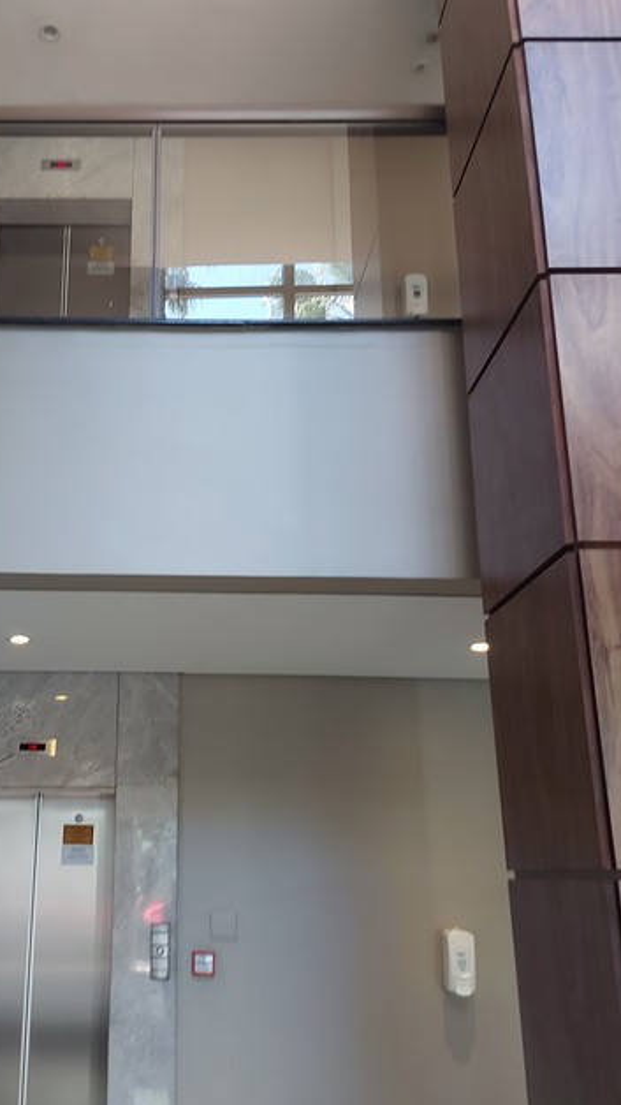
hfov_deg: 35.8
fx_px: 937
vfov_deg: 61.0
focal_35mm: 32
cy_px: 577
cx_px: 157
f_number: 1.8
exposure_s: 1/40
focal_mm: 5.23
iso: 200
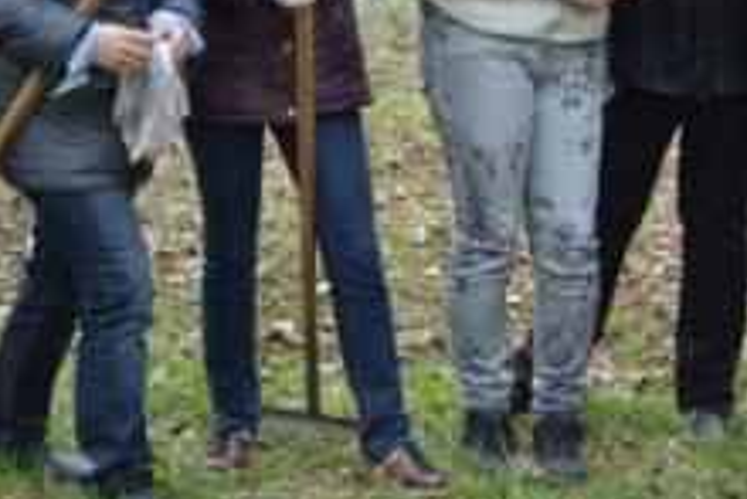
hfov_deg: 17.3
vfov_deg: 11.8
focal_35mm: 116
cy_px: 53
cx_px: 696
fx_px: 2408
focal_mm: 38
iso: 200
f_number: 5.6
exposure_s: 1/125
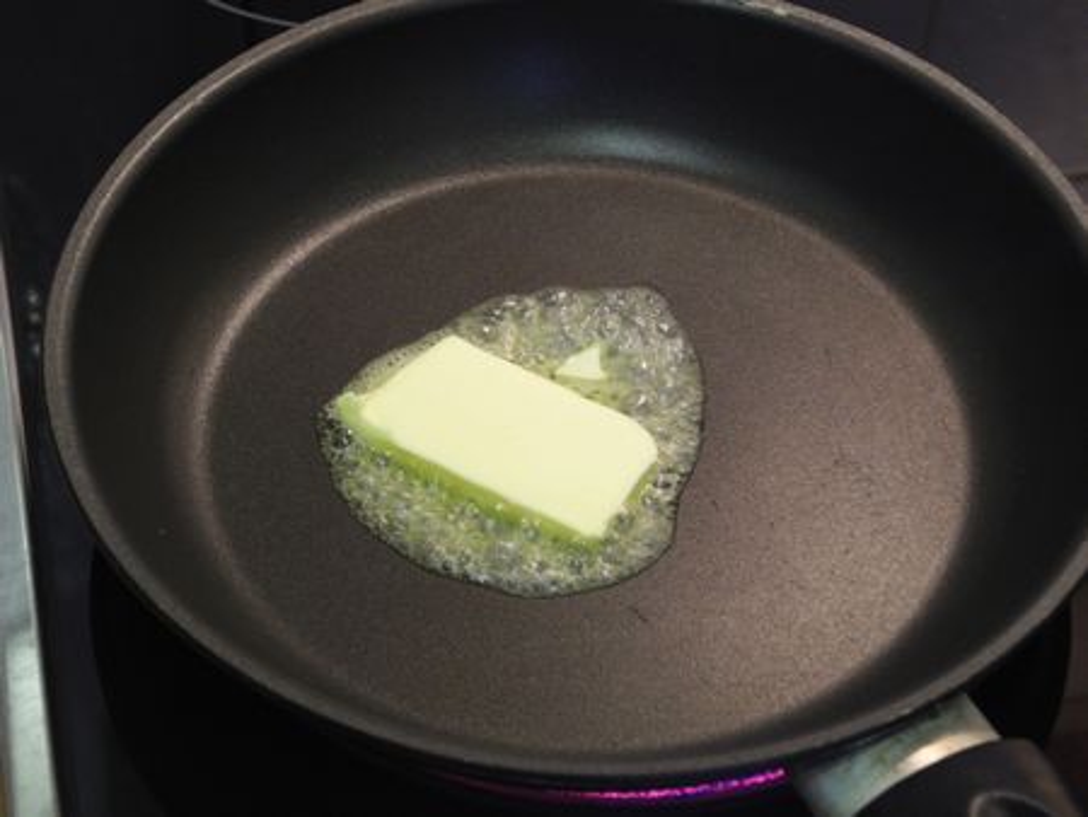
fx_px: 2390
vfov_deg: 19.4
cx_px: 544
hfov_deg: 25.6
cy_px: 408
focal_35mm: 76
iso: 400
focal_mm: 16.3
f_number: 4
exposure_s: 1/8.6
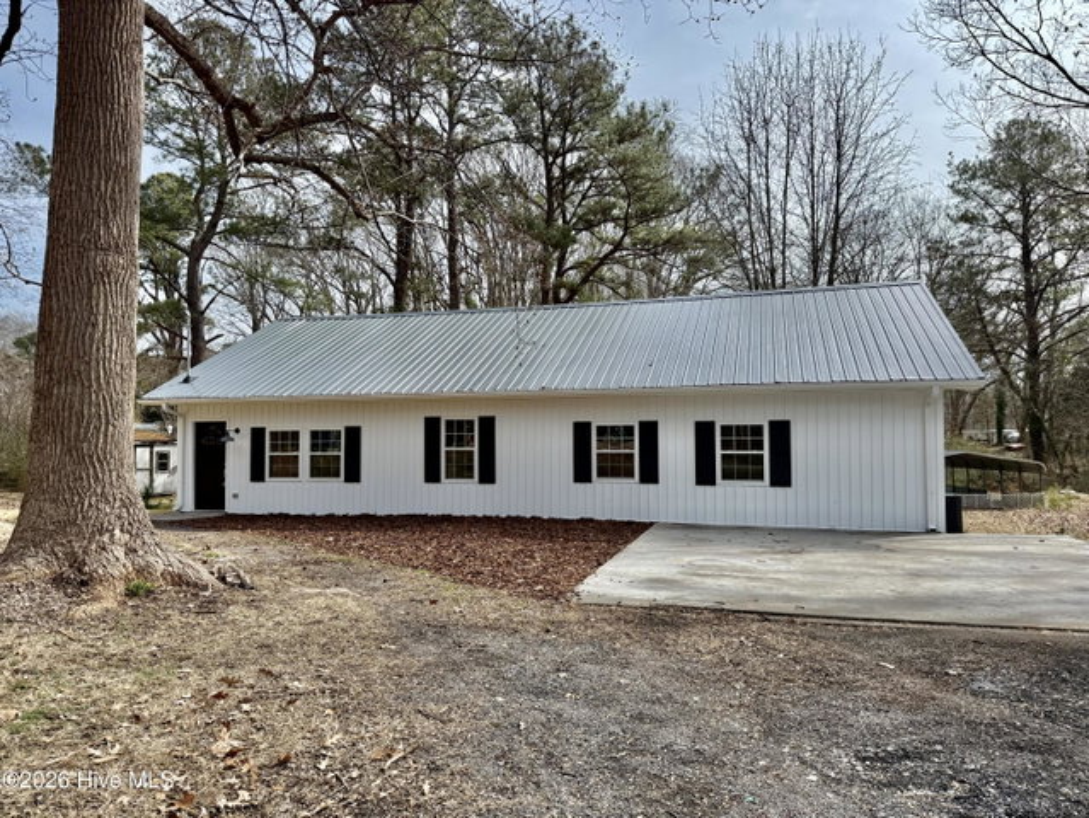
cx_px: 544
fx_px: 755
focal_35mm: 24
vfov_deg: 56.9
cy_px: 409
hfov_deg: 71.6
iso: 100
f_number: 1.78
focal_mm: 6.76
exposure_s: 1/3953
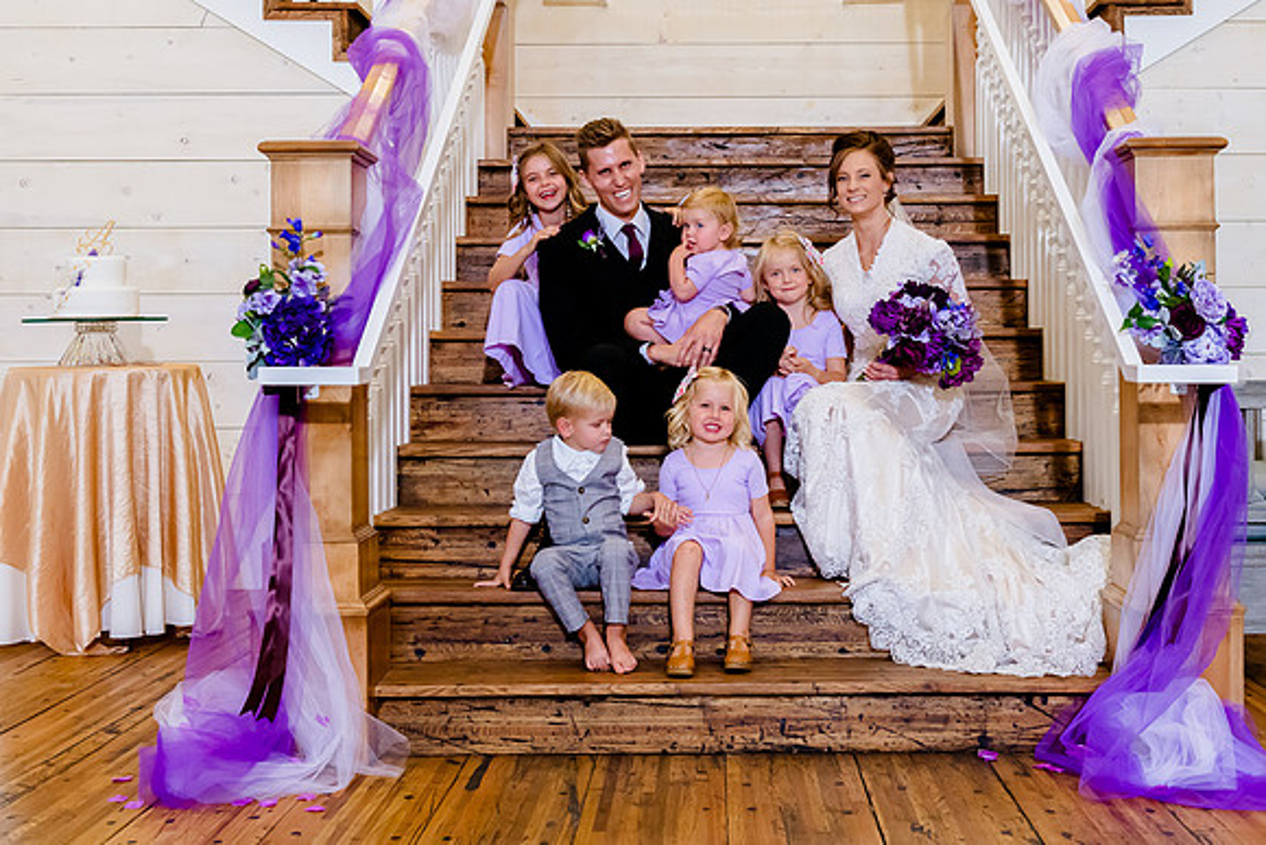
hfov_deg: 42.3
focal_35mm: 46
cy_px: 335
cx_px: 717
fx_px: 1634
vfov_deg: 28.9
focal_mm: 38
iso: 2500
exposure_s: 1/200
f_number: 6.3
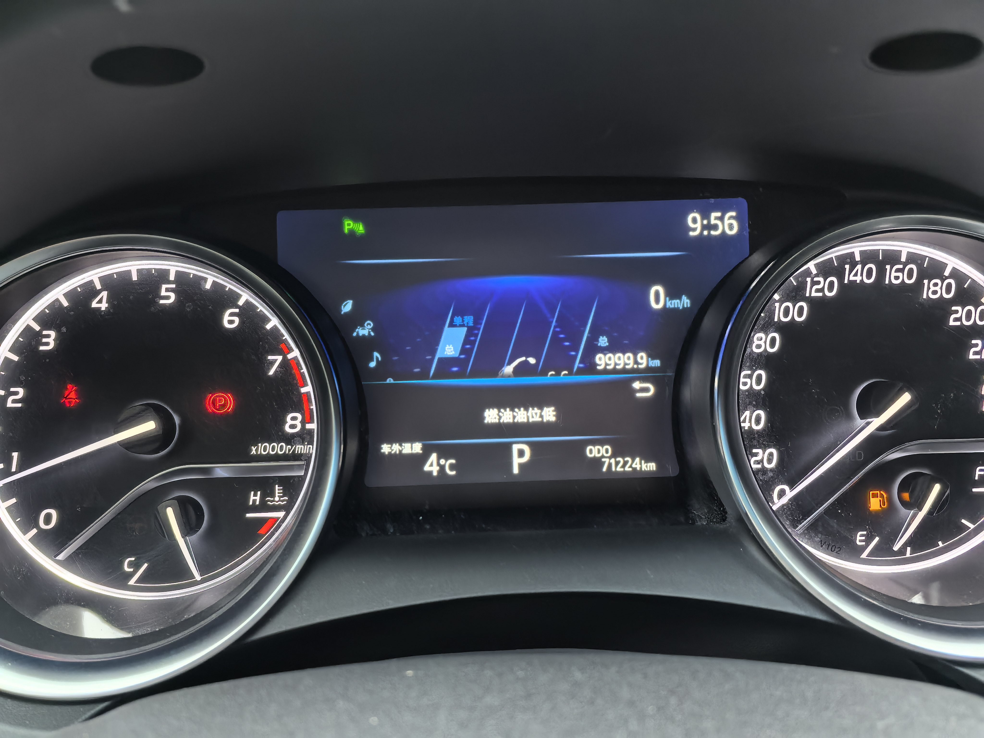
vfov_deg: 44.2
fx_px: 910
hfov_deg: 56.8
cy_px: 369
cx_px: 492
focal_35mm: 32
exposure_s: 1/60
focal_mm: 5.75
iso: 160
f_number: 2
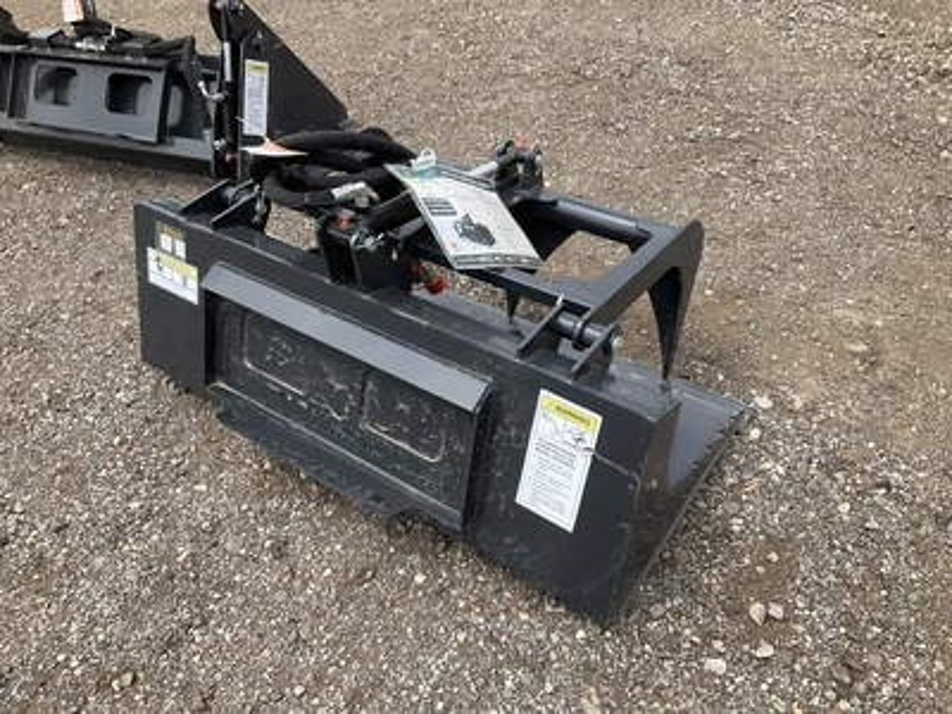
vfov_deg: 48.2
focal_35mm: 29
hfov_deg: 61.7
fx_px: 798
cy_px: 357
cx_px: 476
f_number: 1.8
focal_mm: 3
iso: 25
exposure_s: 1/929
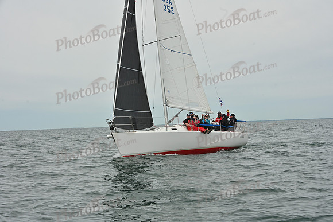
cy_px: 111
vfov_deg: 19.5
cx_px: 166
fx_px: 648
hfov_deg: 28.8
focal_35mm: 70
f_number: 11
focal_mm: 70
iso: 320
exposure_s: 1/1250
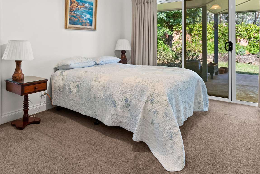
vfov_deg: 49.2
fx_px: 181
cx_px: 109
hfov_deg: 71.0
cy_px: 43
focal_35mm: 25
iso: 200
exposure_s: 1/2
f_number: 8
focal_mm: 10
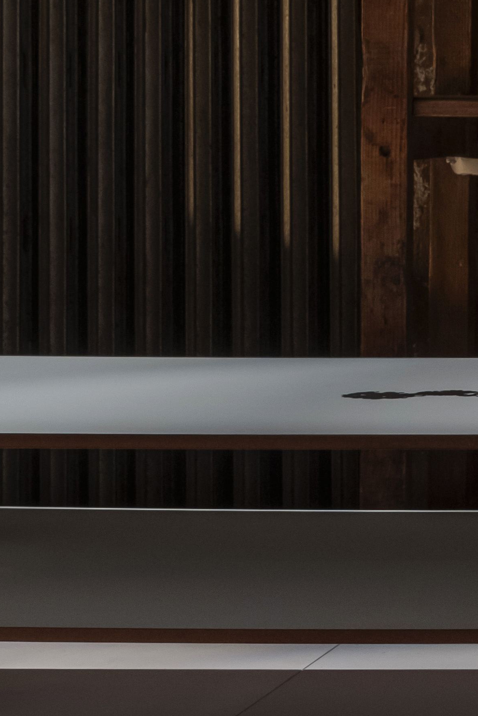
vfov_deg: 13.3
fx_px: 2946
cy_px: -245
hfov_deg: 8.7
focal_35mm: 148
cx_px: 993
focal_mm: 22.7
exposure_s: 1/5
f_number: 6.4
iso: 640
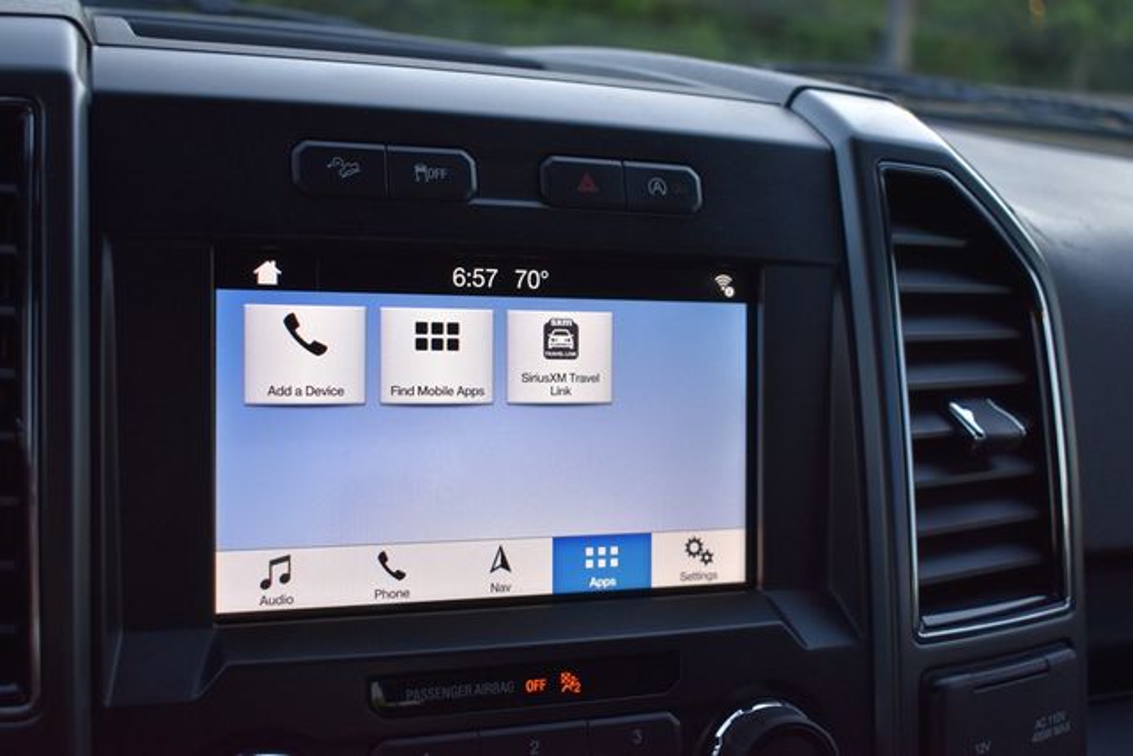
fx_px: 1322
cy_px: 378
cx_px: 566
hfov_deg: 46.4
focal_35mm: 42
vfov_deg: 31.9
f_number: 4.2
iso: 640
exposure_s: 1/250
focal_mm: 28
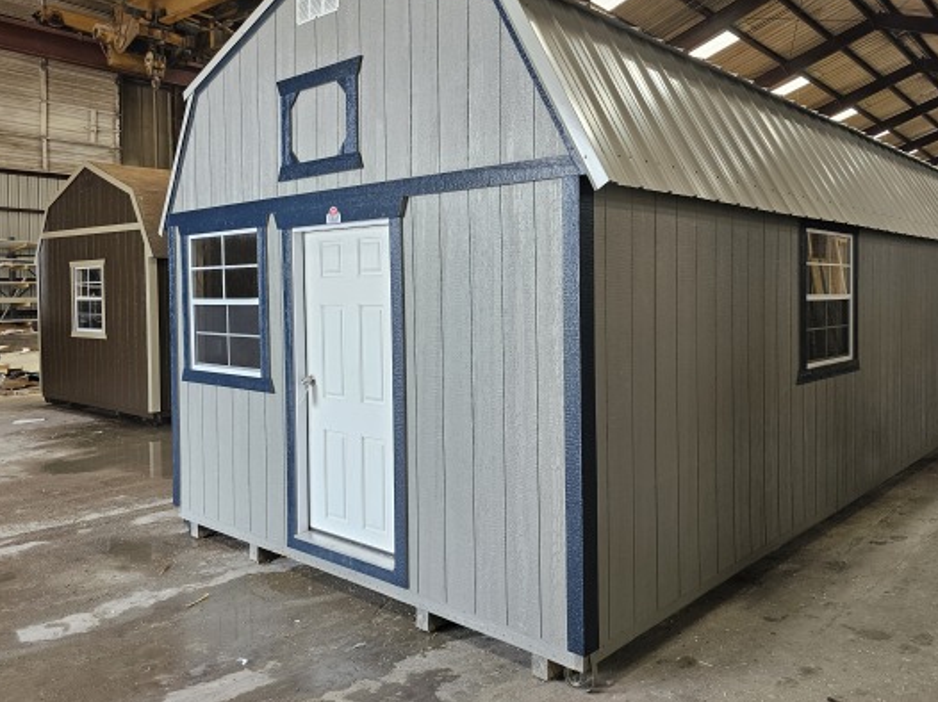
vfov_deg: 49.6
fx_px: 758
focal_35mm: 28
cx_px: 551
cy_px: 317
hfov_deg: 63.0
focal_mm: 6.3
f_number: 1.7
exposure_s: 1/120
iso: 160
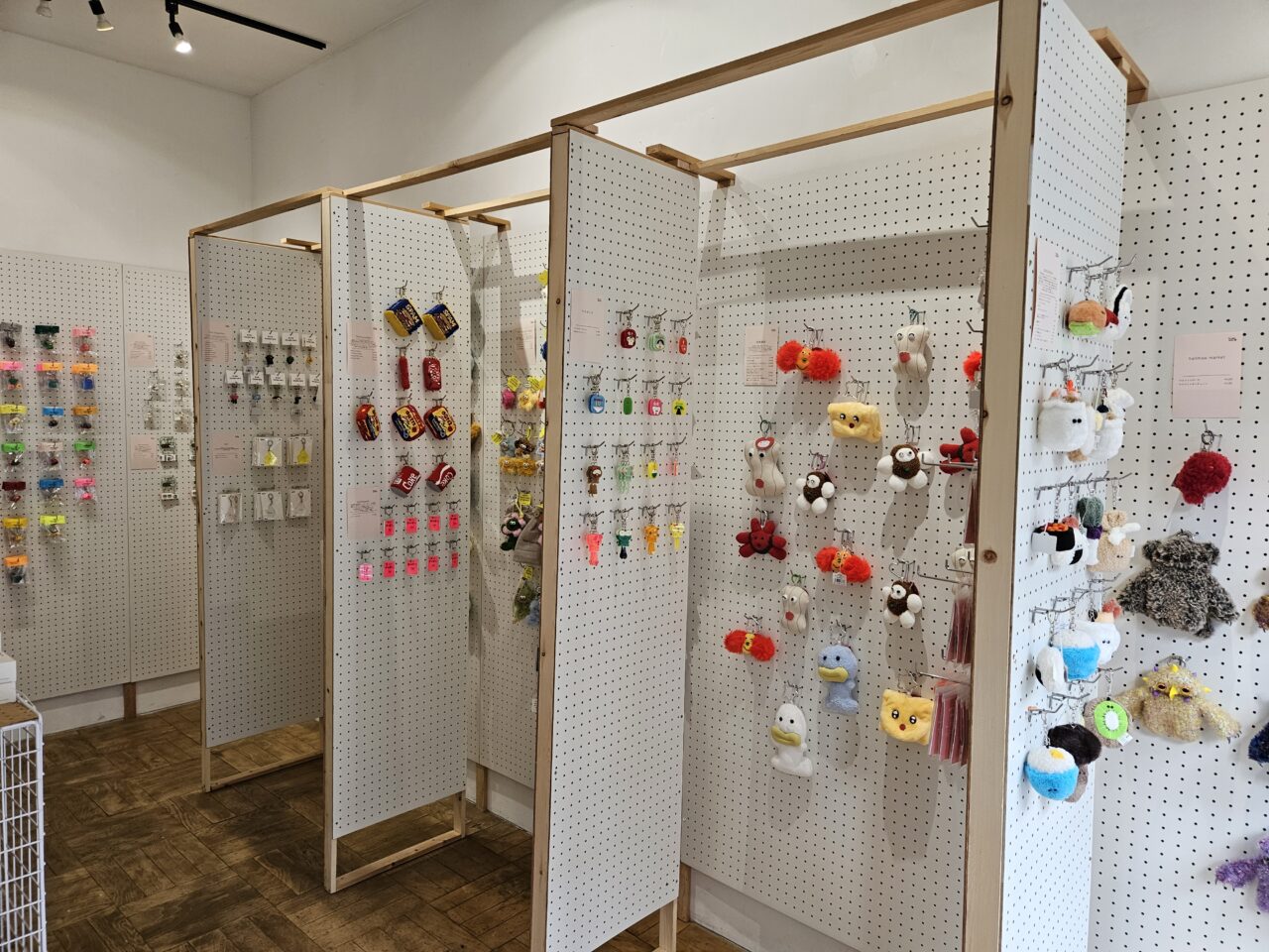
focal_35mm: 23
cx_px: 634
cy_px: 476
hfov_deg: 73.9
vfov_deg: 58.9
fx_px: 843
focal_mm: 5.4
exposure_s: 1/100
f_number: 1.8
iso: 160
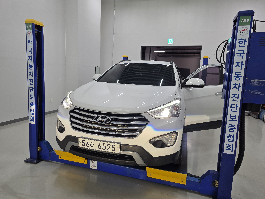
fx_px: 176
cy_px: 100
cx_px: 132
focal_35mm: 23
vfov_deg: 58.9
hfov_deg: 73.9
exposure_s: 1/120
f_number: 1.7
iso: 80
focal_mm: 6.25
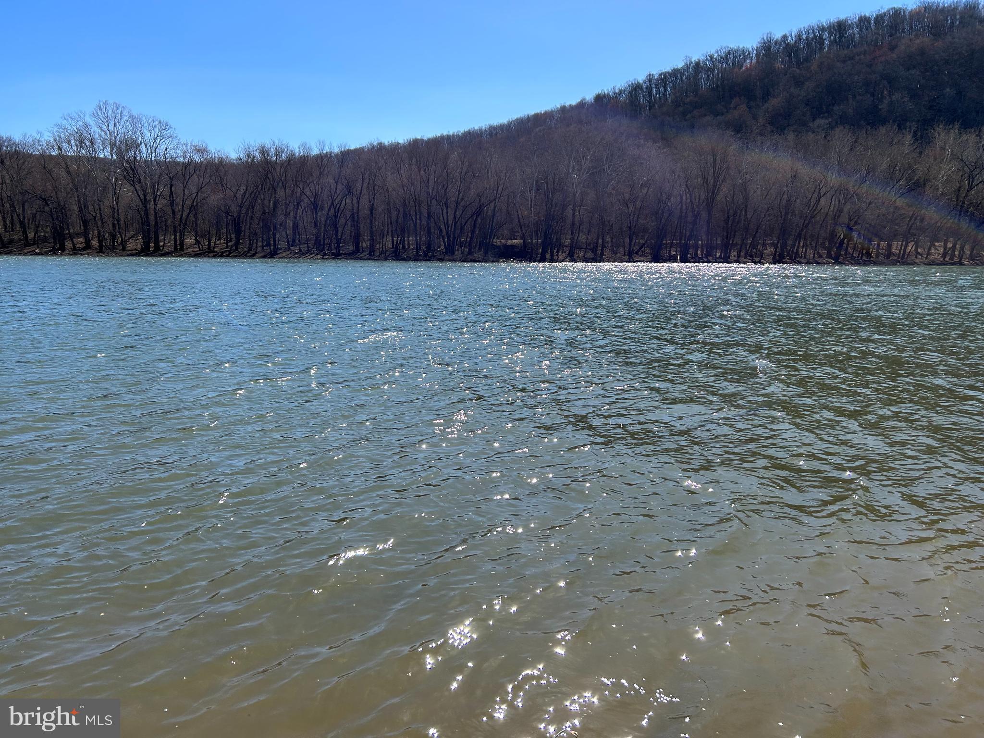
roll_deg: -1.2
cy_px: 369
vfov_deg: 53.1
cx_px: 492
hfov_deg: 67.3
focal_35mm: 26
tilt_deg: -8.5
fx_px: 739
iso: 50
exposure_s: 1/4115
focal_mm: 5.7
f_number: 1.5
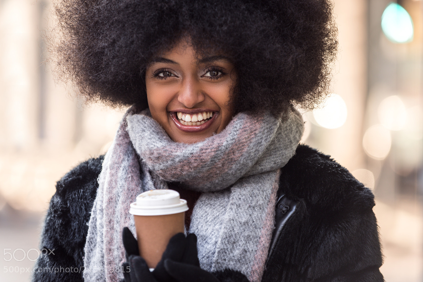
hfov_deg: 12.7
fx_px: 1904
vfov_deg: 8.5
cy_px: 144
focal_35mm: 162
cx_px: 207
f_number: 3.5
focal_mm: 155
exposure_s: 1/200
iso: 200
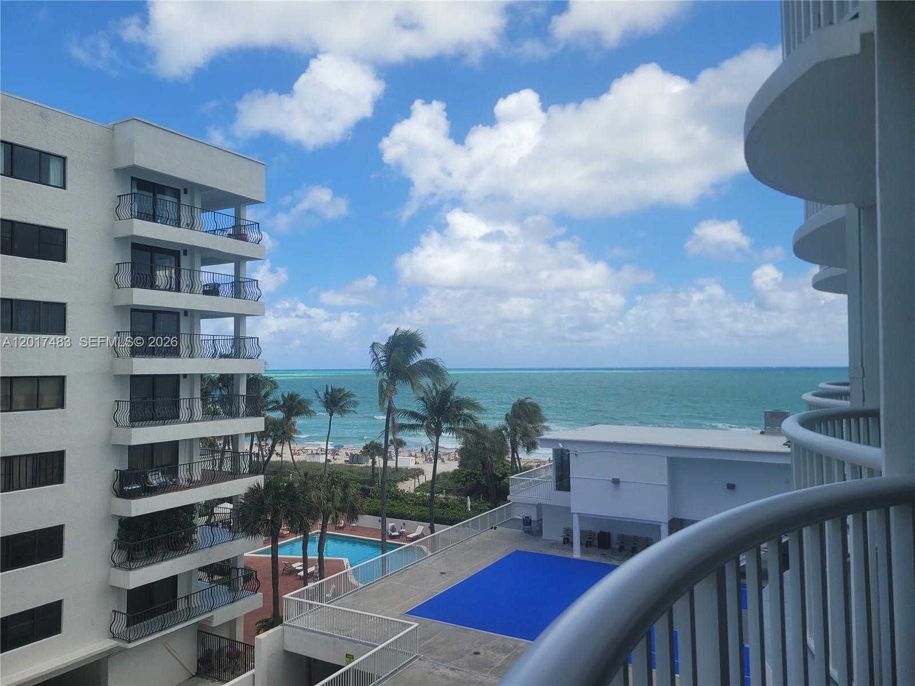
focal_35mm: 26
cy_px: 343
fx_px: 687
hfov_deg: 67.3
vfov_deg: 53.1
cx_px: 458
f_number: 1.8
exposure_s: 1/2767
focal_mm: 5.4
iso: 40
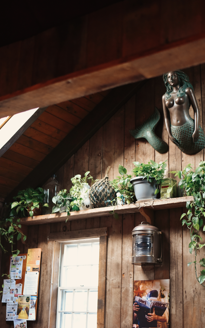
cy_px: 172
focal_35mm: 56
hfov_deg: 23.1
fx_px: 501
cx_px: 109
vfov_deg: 36.3
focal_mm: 50
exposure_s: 1/640
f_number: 1.8
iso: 2500
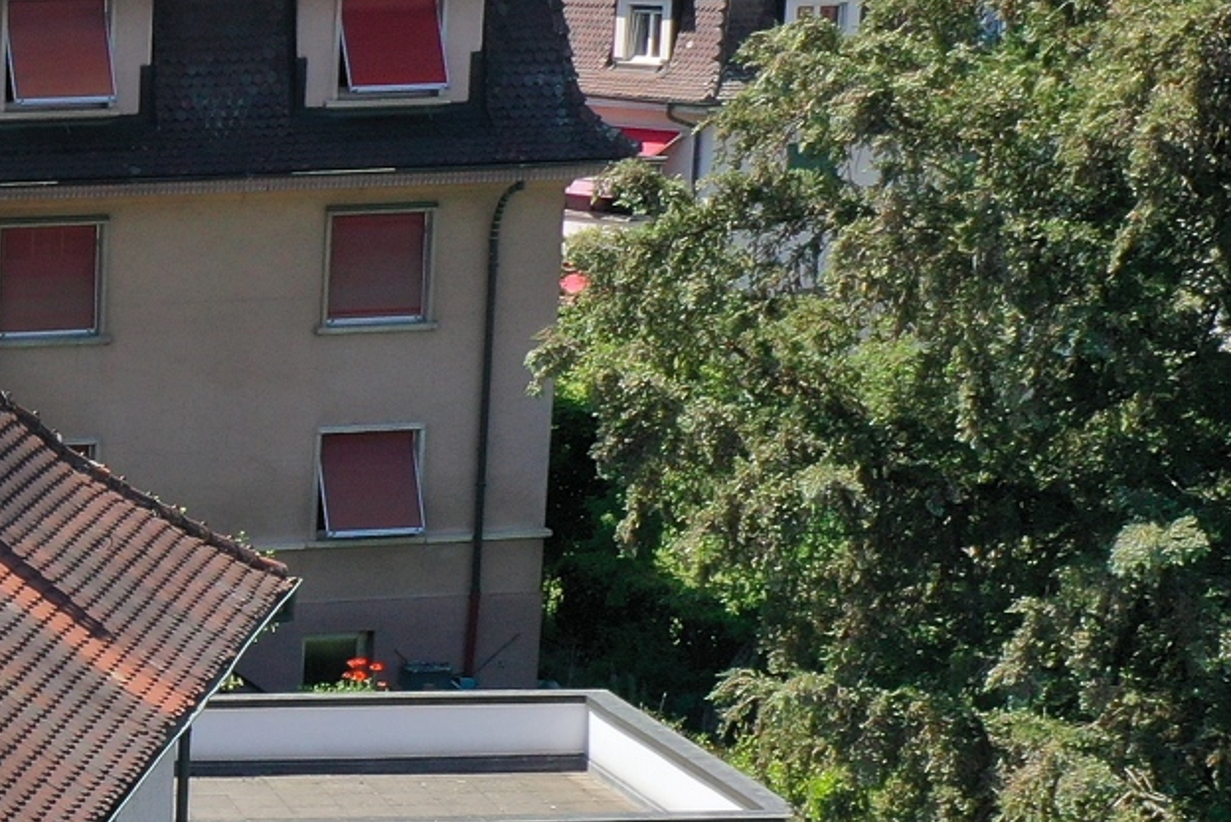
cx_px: -818
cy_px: 1009
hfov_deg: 15.8
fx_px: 3934
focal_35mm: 115
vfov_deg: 11.7
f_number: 5.6
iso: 100
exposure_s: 1/400
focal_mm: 10.26
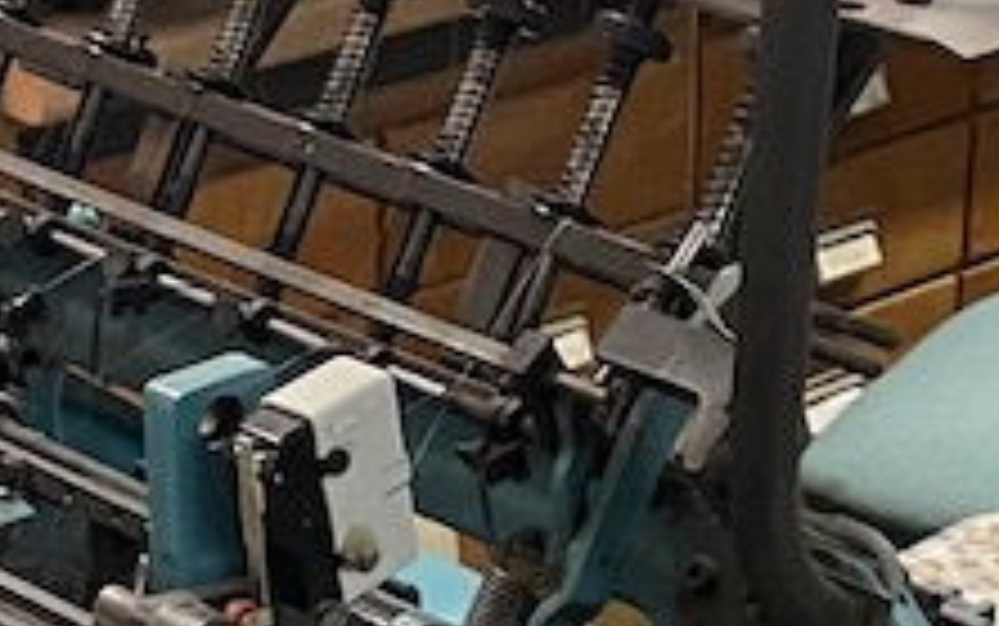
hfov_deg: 13.9
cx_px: 338
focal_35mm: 150
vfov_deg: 8.4
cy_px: 1169
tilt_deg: -32.1
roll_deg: +0.6
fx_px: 4086
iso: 500
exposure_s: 1/50
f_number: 1.6
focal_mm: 4.2
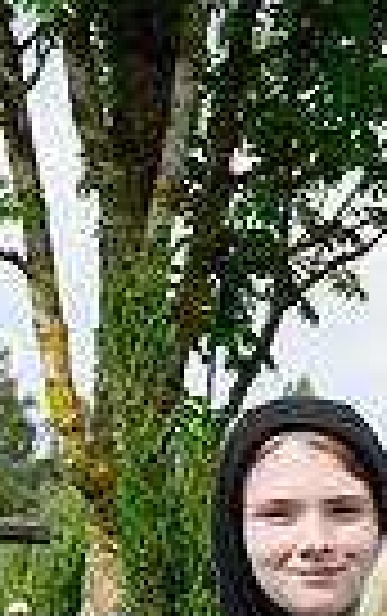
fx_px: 2759
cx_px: 1242
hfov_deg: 7.0
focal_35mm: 164
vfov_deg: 12.4
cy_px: 760
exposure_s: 1/250
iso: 200
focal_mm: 38
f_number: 8
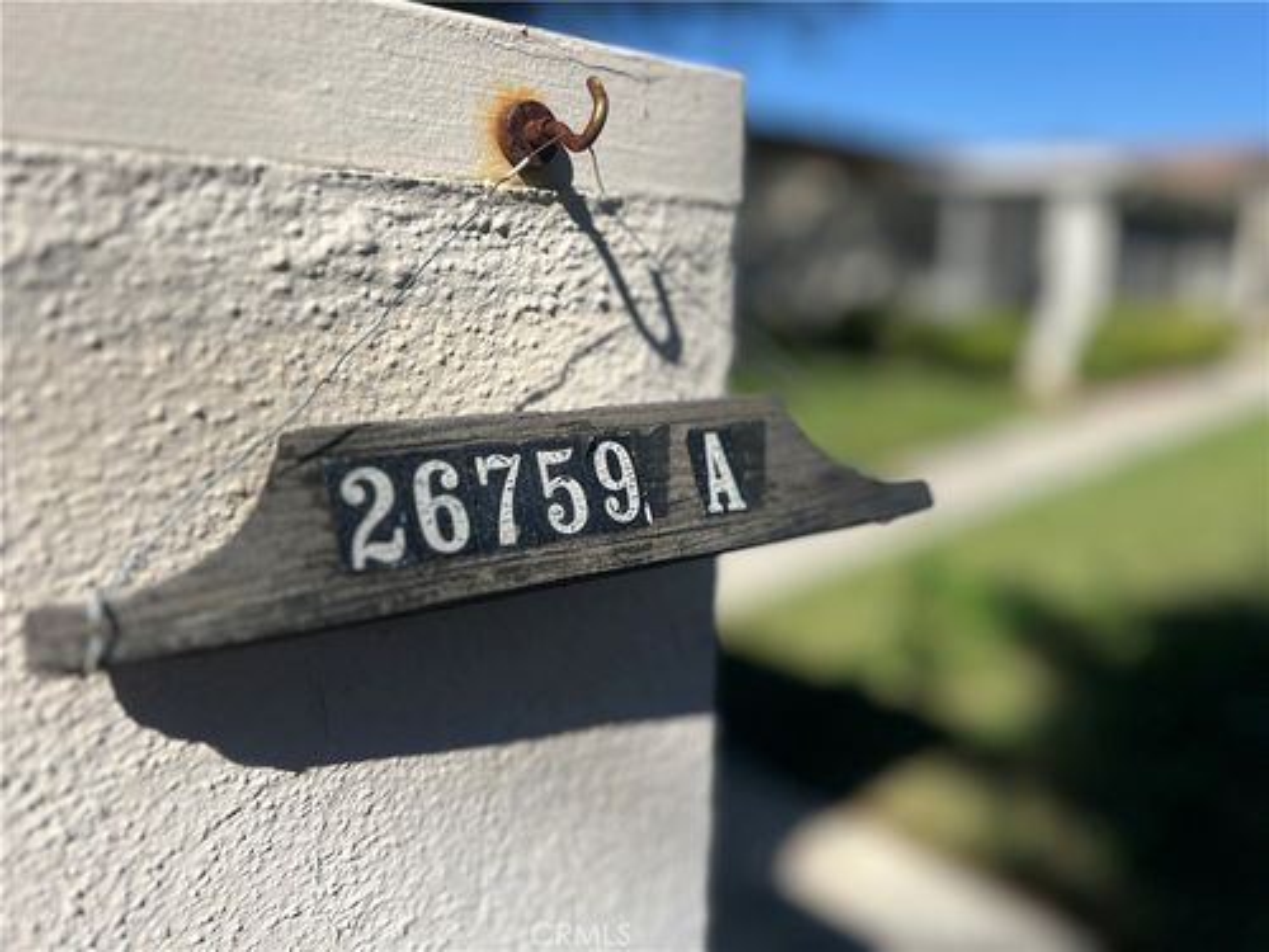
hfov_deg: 67.3
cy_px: 476
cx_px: 634
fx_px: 953
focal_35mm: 26
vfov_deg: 53.1
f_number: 1.5
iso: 50
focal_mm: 5.7
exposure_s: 1/4831
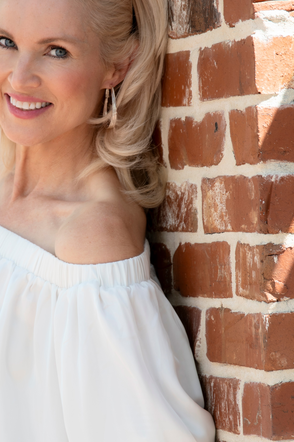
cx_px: 82
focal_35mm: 234
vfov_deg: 8.8
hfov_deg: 5.9
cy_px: 236
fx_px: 2866
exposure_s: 1/160
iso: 100
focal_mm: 105
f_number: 4.5
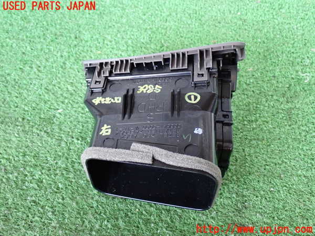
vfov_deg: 37.7
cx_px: 158
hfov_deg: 49.0
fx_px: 346
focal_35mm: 38
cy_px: 118
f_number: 2.7
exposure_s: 1/40
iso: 400
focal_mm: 6.83
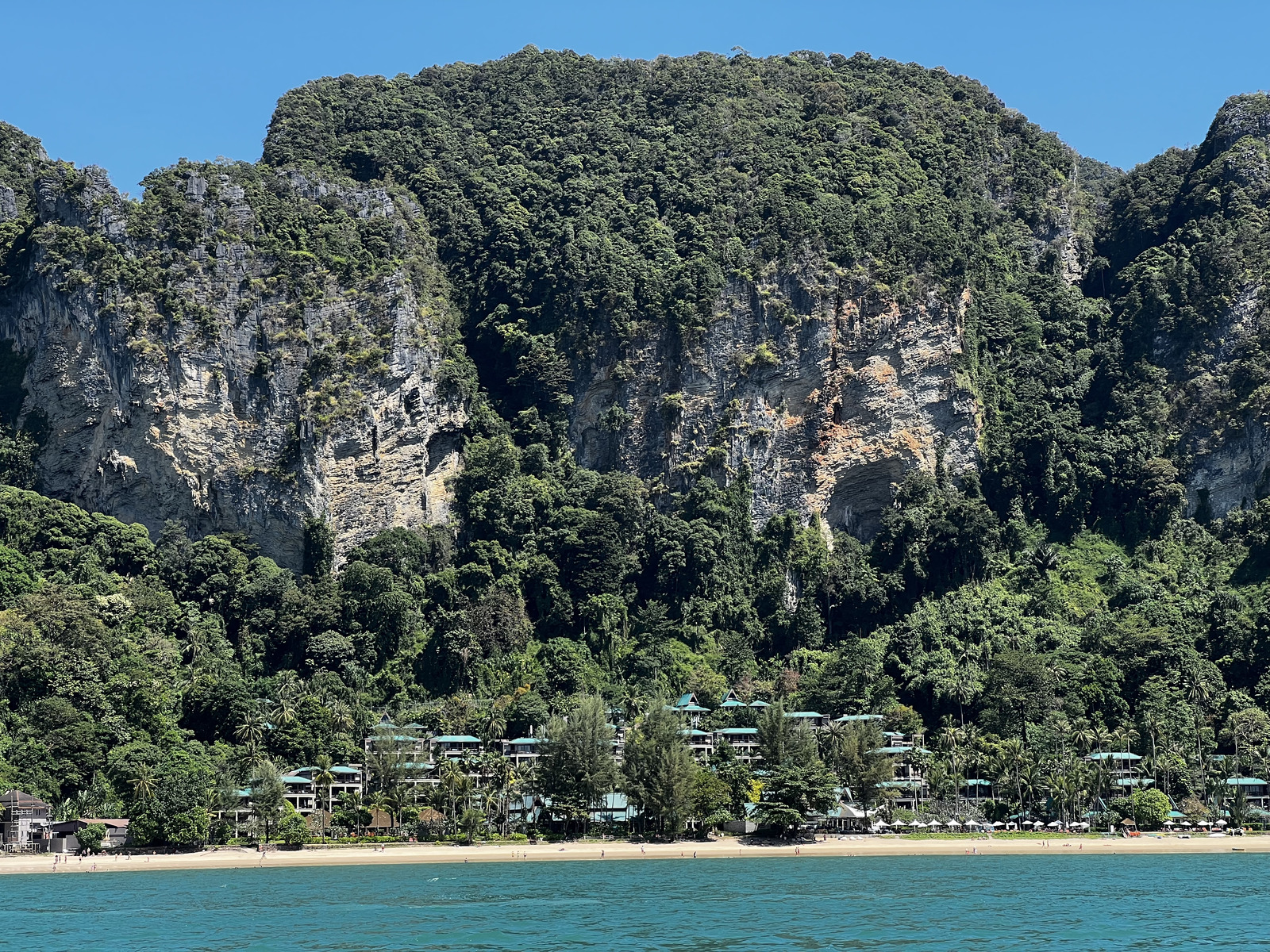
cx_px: 635
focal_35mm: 77
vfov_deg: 19.1
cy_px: 476
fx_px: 2825
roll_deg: +0.8
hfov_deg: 25.3
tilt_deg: +6.3
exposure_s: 1/325
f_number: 2.8
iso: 32
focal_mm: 9
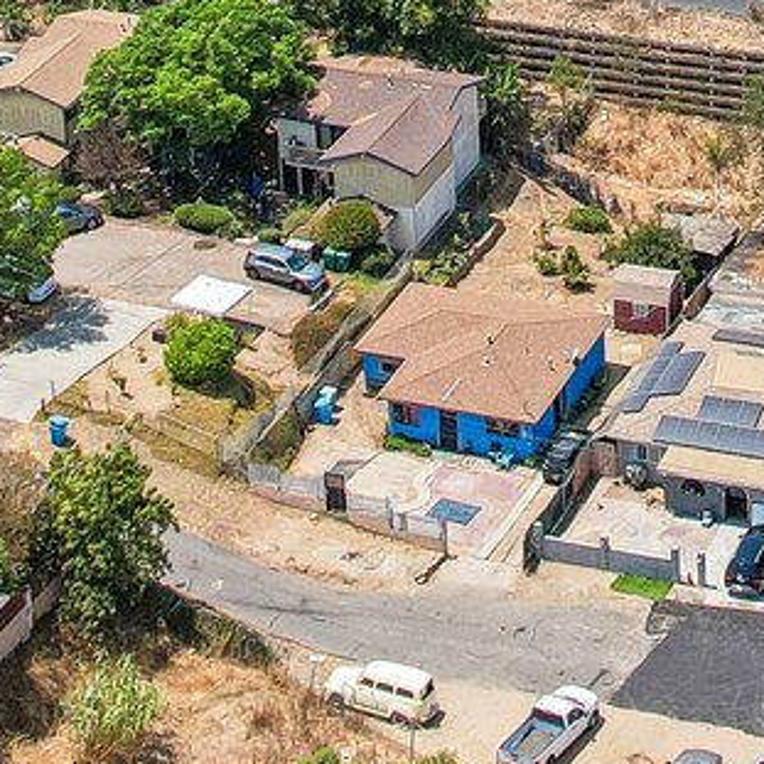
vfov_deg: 13.1
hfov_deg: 13.9
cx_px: 813
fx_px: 3071
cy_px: -500
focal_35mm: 123
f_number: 2.8
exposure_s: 1/2000
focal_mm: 8.4
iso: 100
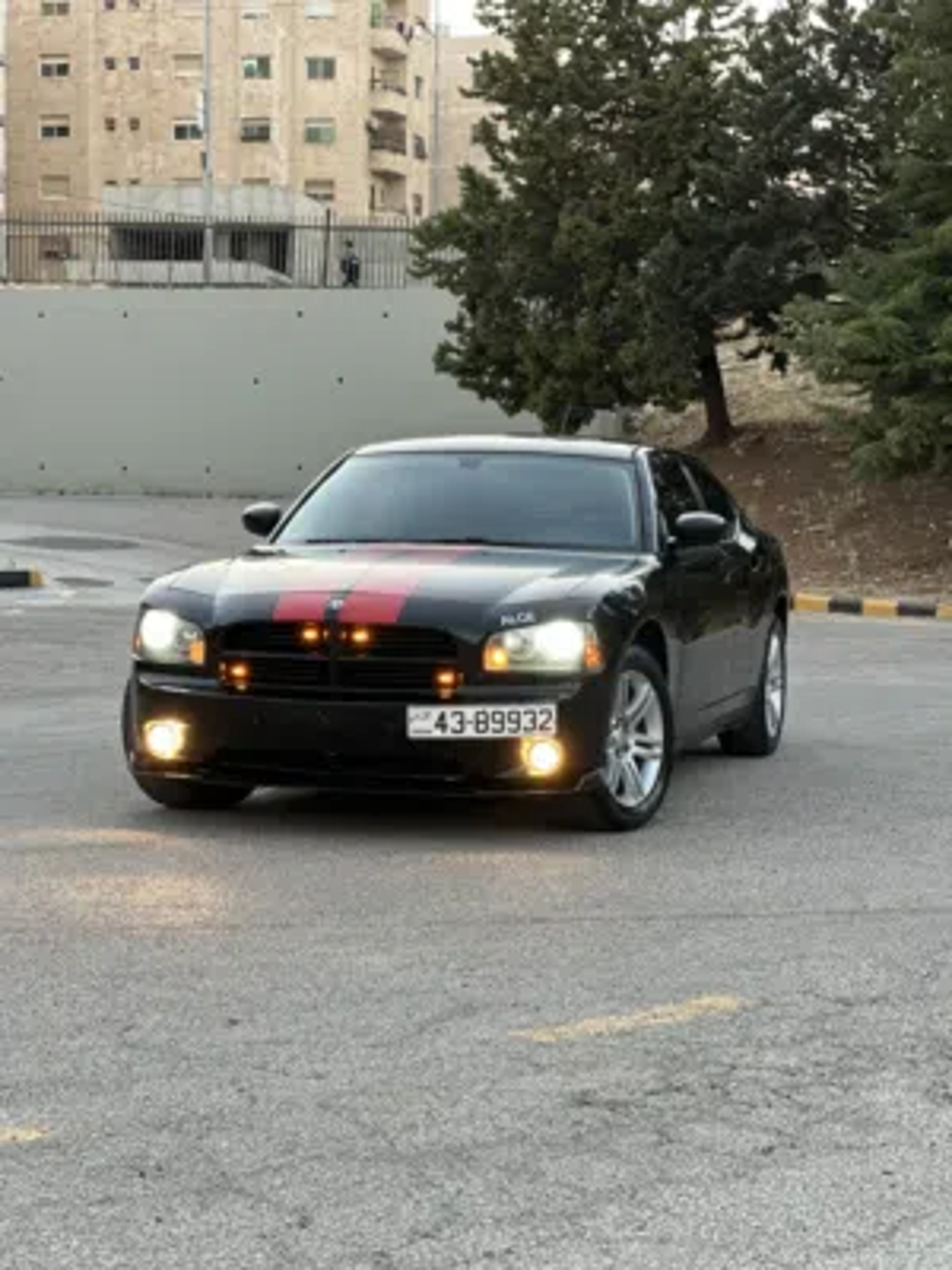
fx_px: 2824
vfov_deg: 25.3
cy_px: 635
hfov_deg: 19.1
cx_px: 476
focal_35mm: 77
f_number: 2.8
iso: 125
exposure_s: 1/30
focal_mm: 9
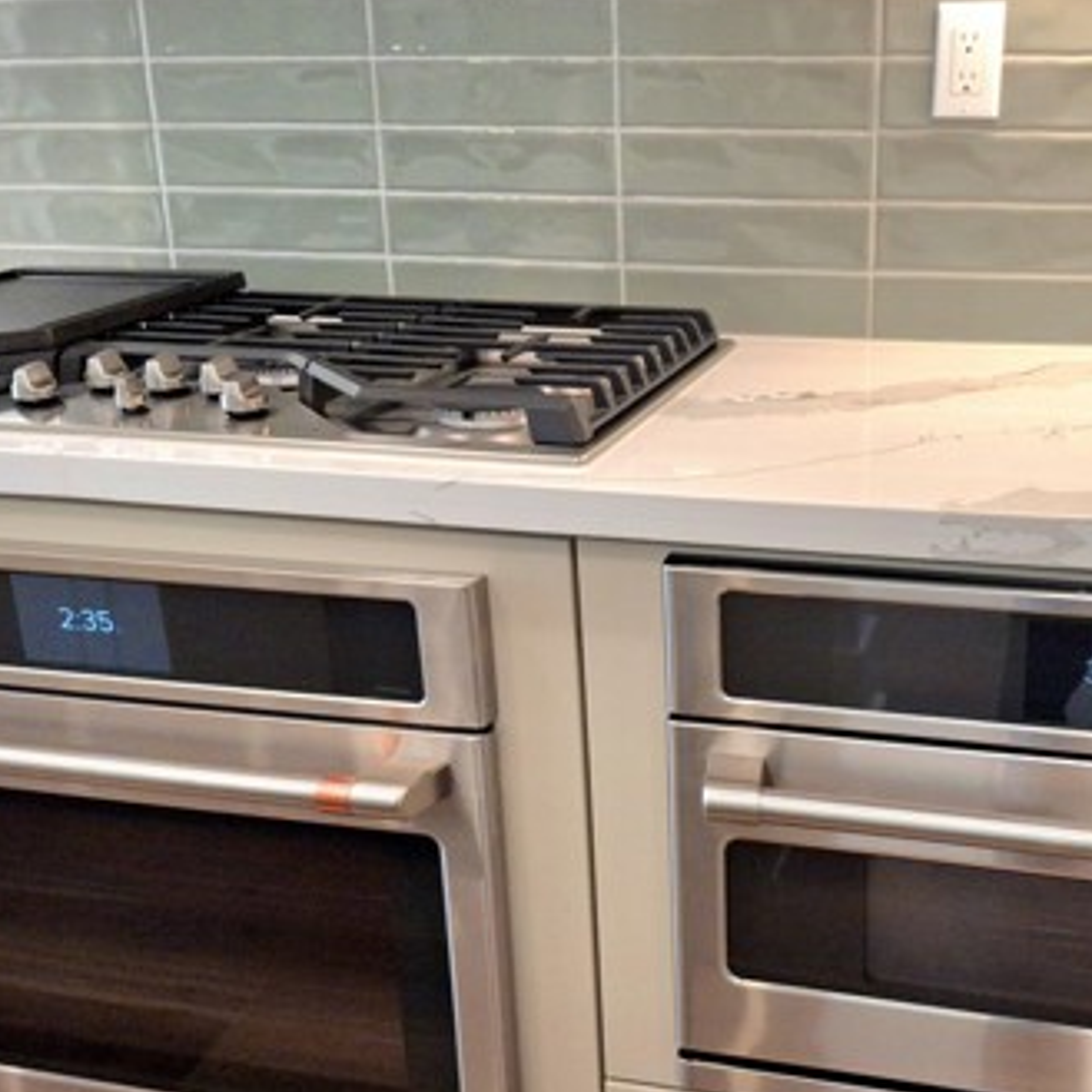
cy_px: 621
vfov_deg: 39.1
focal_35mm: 43
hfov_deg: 38.6
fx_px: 1535
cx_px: 753
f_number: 1.8
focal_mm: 4.69
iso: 80
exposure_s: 1/120
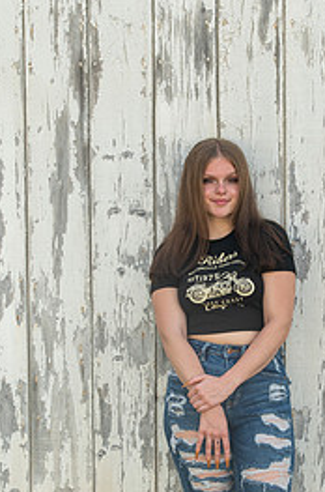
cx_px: 242
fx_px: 1634
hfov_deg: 11.3
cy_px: 344
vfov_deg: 17.0
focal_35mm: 120
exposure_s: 1/250
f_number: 7.1
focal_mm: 70
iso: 400
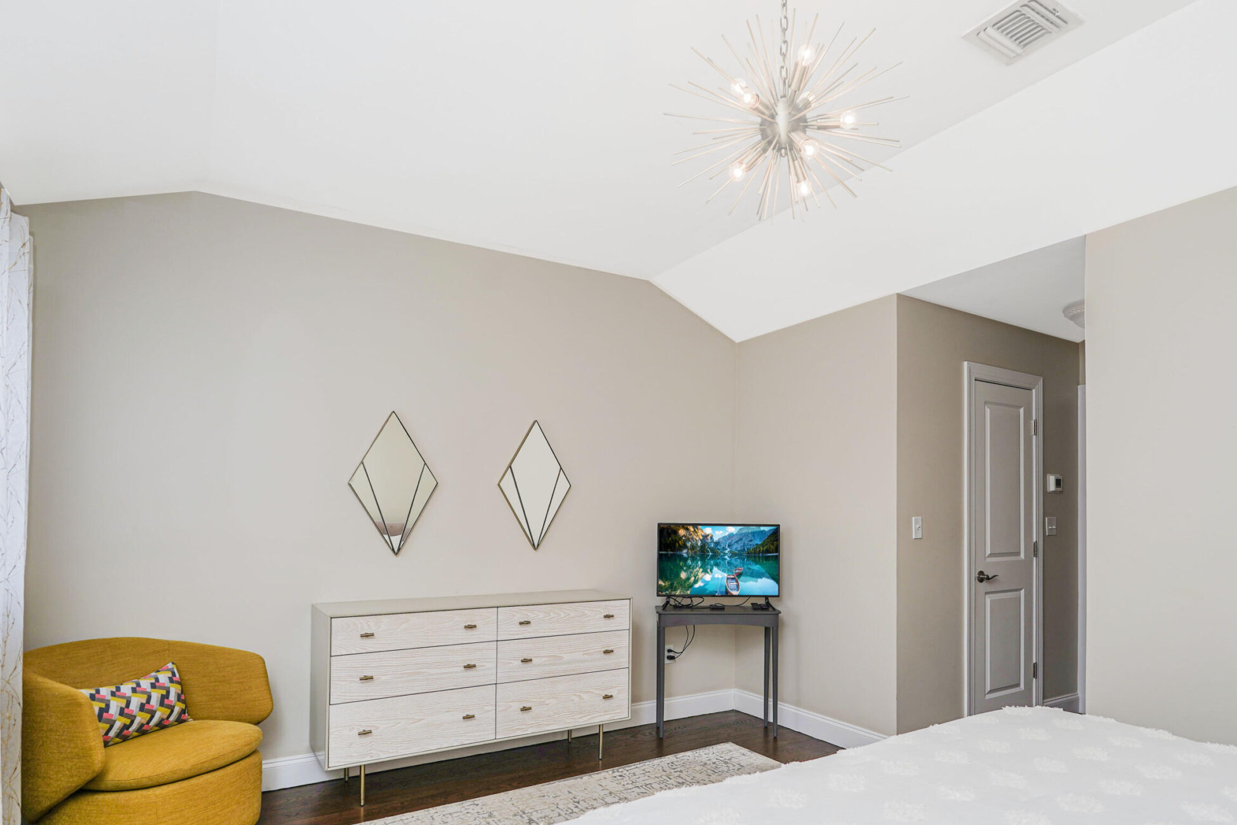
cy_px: 523
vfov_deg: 58.7
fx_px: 722
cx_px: 680
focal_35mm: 21
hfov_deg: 81.0
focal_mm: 16
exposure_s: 1/40
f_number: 4.5
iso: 50
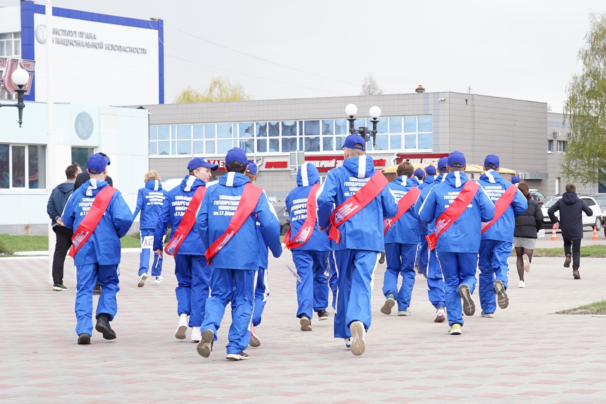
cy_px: 202
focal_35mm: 58
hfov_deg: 34.5
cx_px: 303
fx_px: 976
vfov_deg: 23.4
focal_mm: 58
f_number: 5.6
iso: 500
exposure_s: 1/320
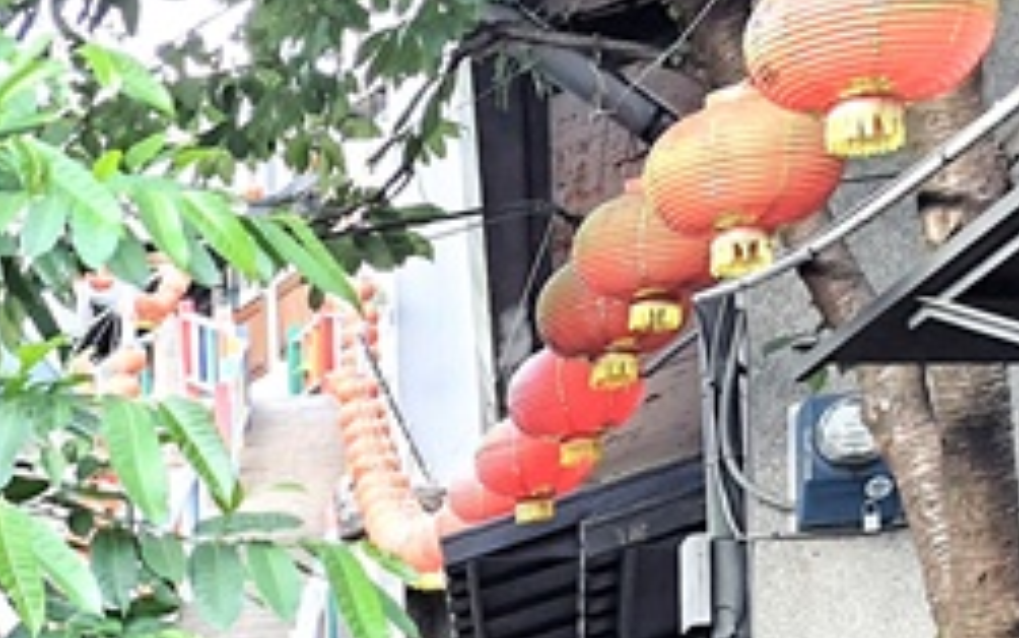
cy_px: 1430
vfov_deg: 10.5
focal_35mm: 110
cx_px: -897
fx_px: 3055
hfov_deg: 15.7
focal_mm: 4.32
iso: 125
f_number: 1.7
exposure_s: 1/120
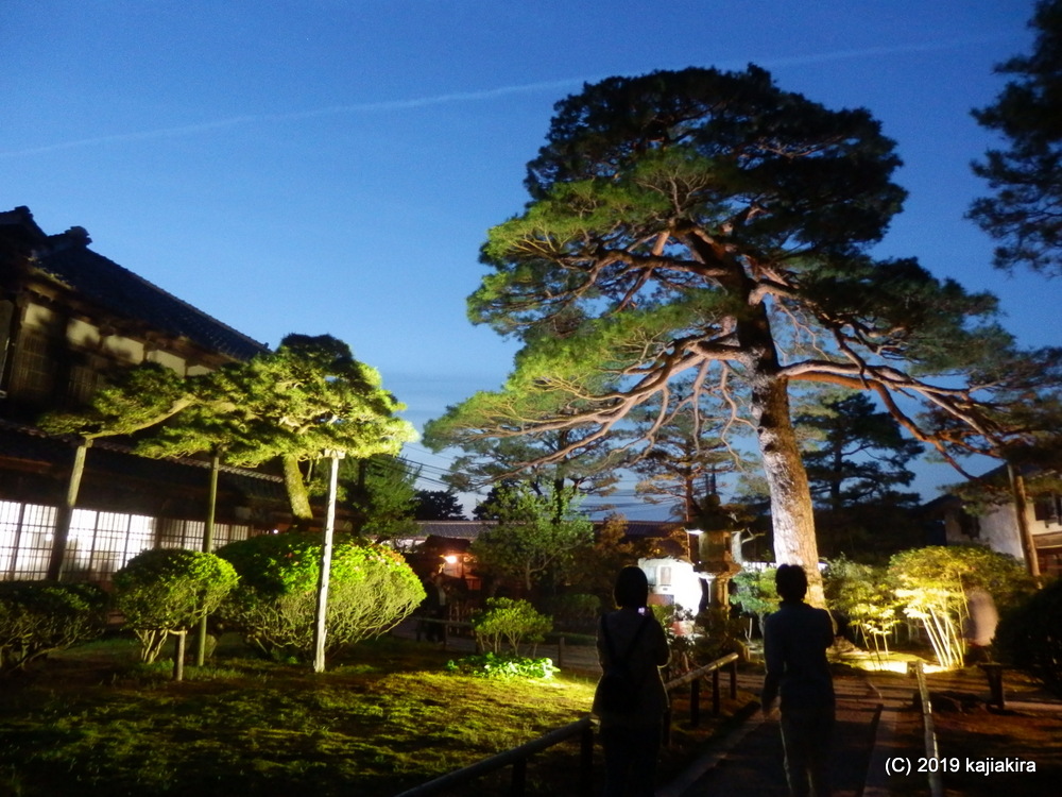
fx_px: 767
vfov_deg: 54.9
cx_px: 531
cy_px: 398
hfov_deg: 69.4
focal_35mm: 25
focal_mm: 4.5
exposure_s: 1/4
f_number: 3
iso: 800
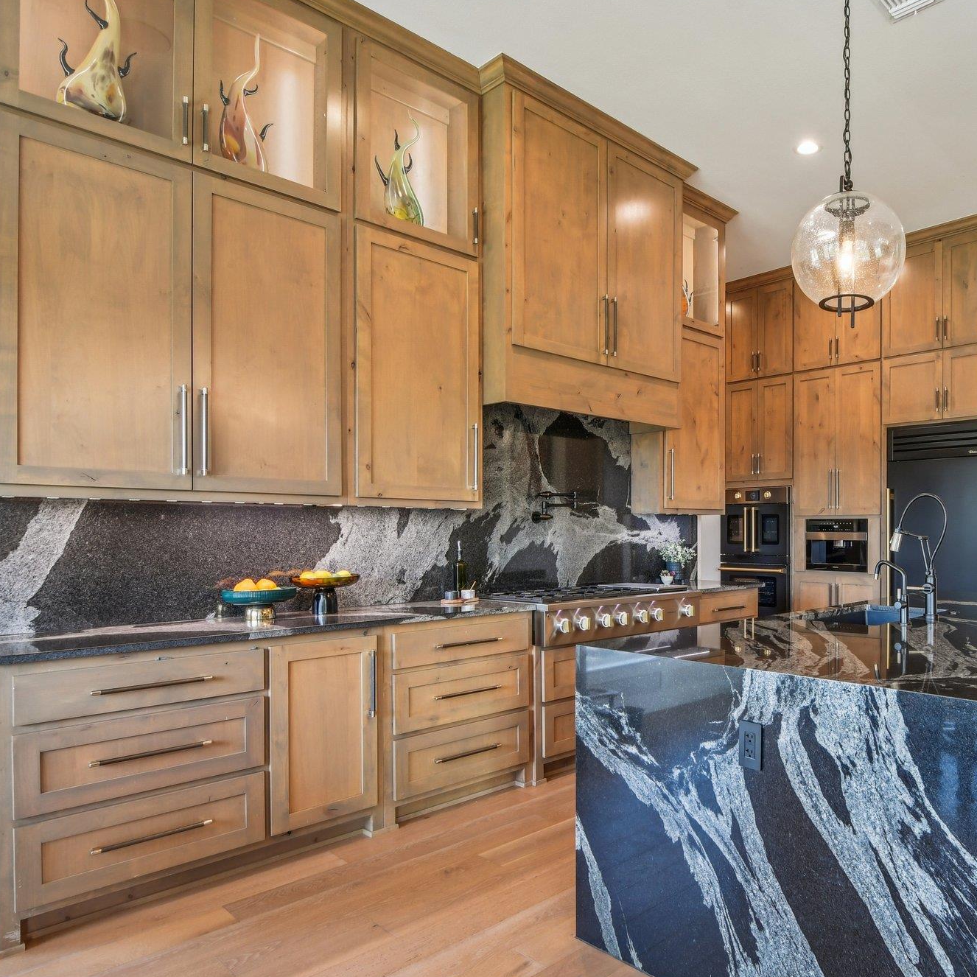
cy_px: 484
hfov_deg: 66.8
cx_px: 712
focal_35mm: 22
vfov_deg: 70.5
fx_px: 692
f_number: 8
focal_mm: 11
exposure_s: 1/13
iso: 400
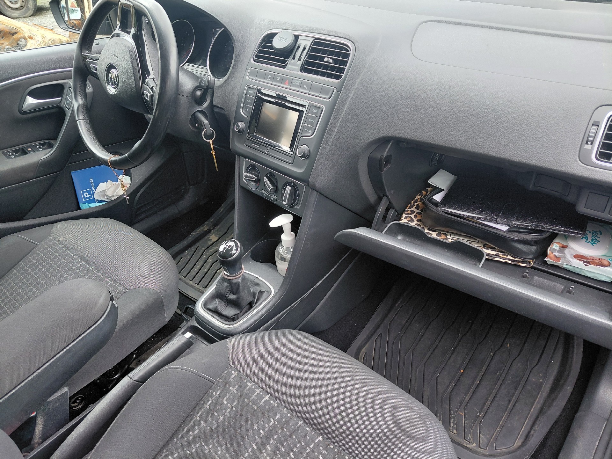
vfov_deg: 54.9
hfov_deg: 69.4
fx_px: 442
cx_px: 306
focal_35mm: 25
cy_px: 230
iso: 64
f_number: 1.8
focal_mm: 4.69
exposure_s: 1/120
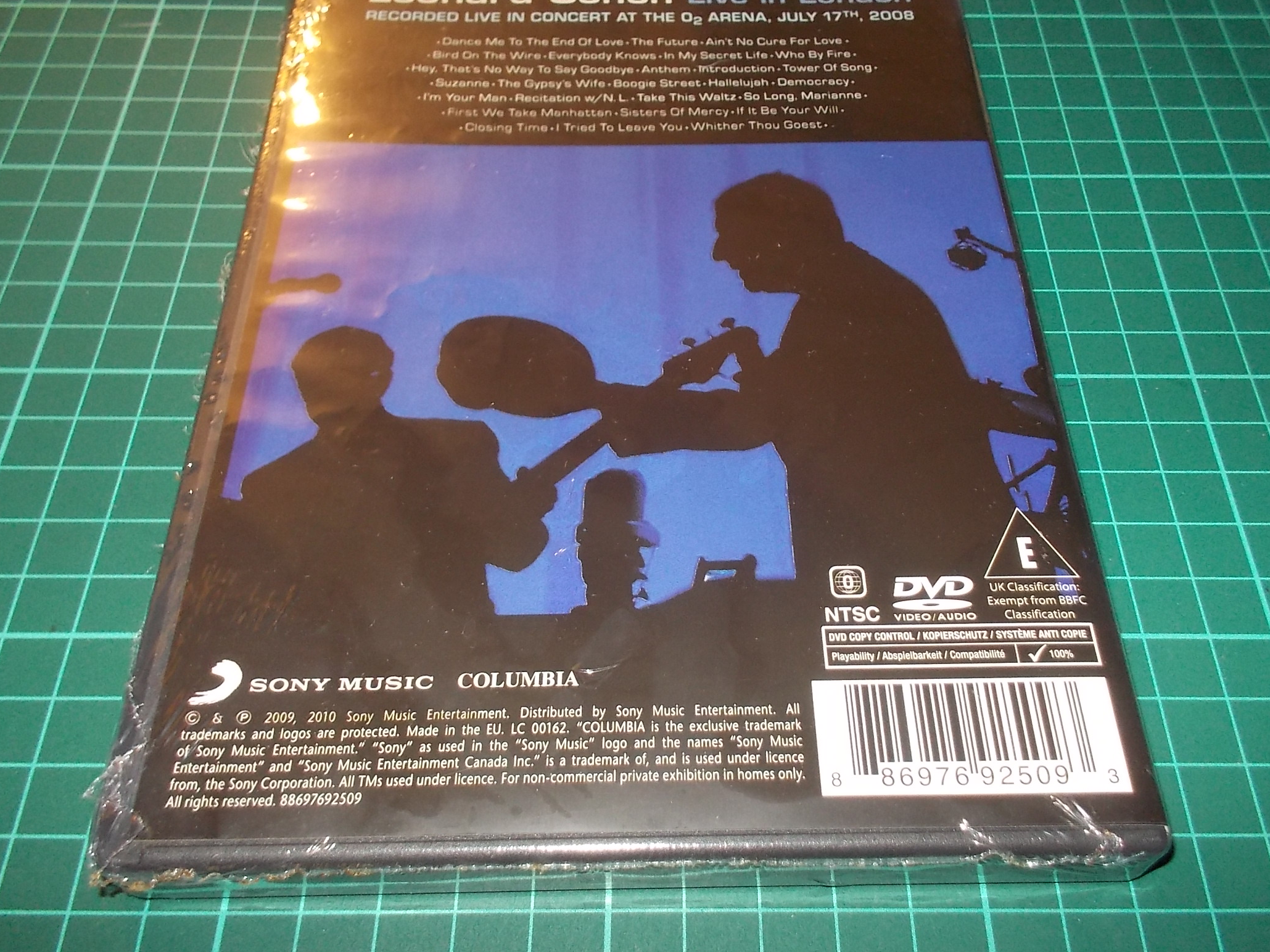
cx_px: 678
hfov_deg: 56.8
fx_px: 1174
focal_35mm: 32
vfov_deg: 44.1
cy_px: 436
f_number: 3.3
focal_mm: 4.1
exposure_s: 1/30
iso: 200
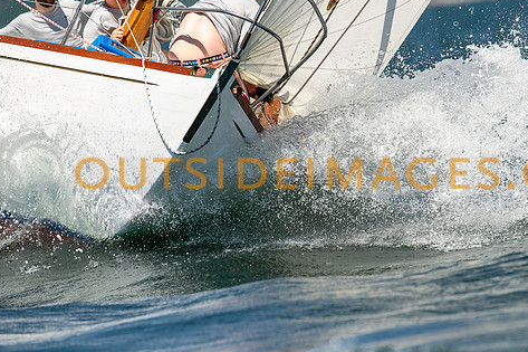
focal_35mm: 736
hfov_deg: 2.8
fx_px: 10790
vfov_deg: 1.9
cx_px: 315
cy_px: 167
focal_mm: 600
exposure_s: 1/2000
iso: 400
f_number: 5.6
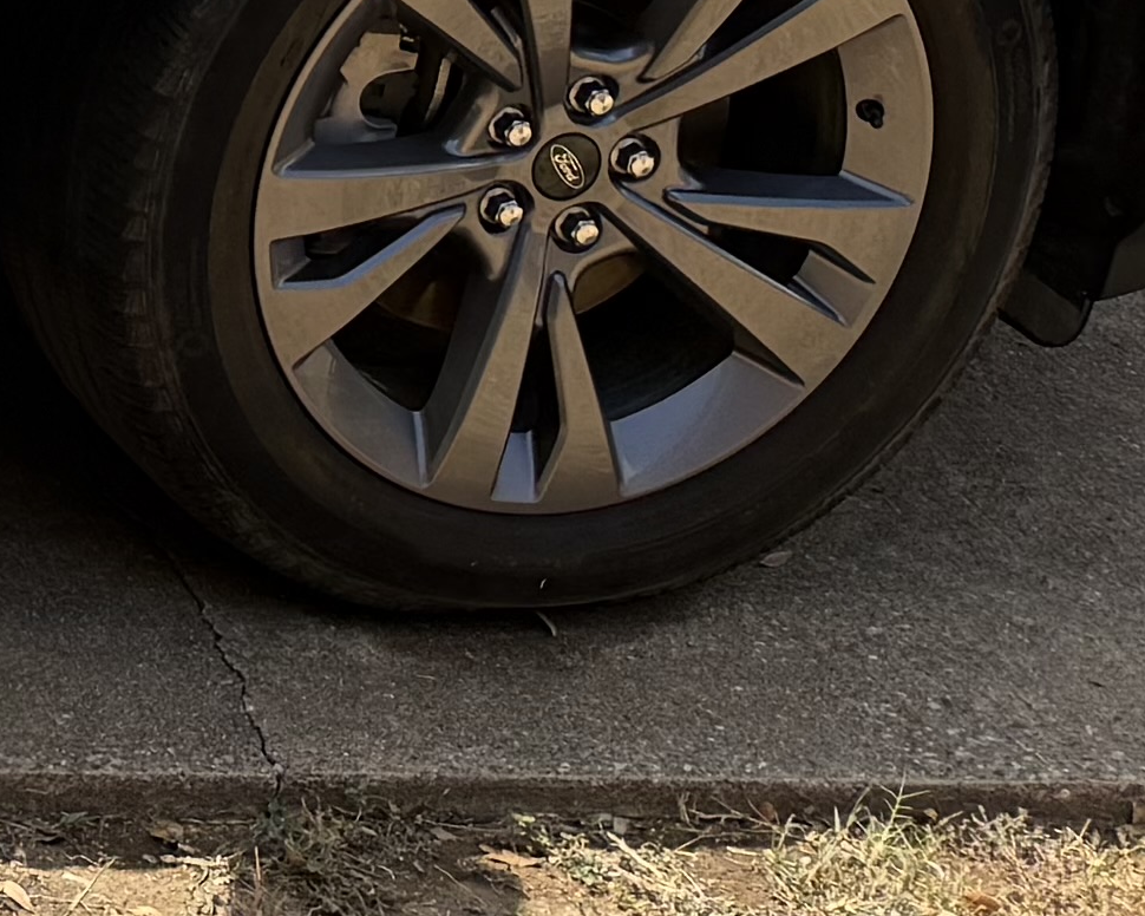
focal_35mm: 138
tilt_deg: -14.8
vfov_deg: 10.5
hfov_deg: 11.5
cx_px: -1630
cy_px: -711
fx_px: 4676
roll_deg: -0.5
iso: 100
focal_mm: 6.76
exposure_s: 1/2703
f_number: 1.78
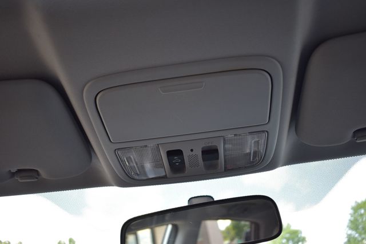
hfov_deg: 57.2
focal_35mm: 33
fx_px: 335
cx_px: 183
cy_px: 122
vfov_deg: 39.9
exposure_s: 1/100
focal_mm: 22
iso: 200
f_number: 3.8
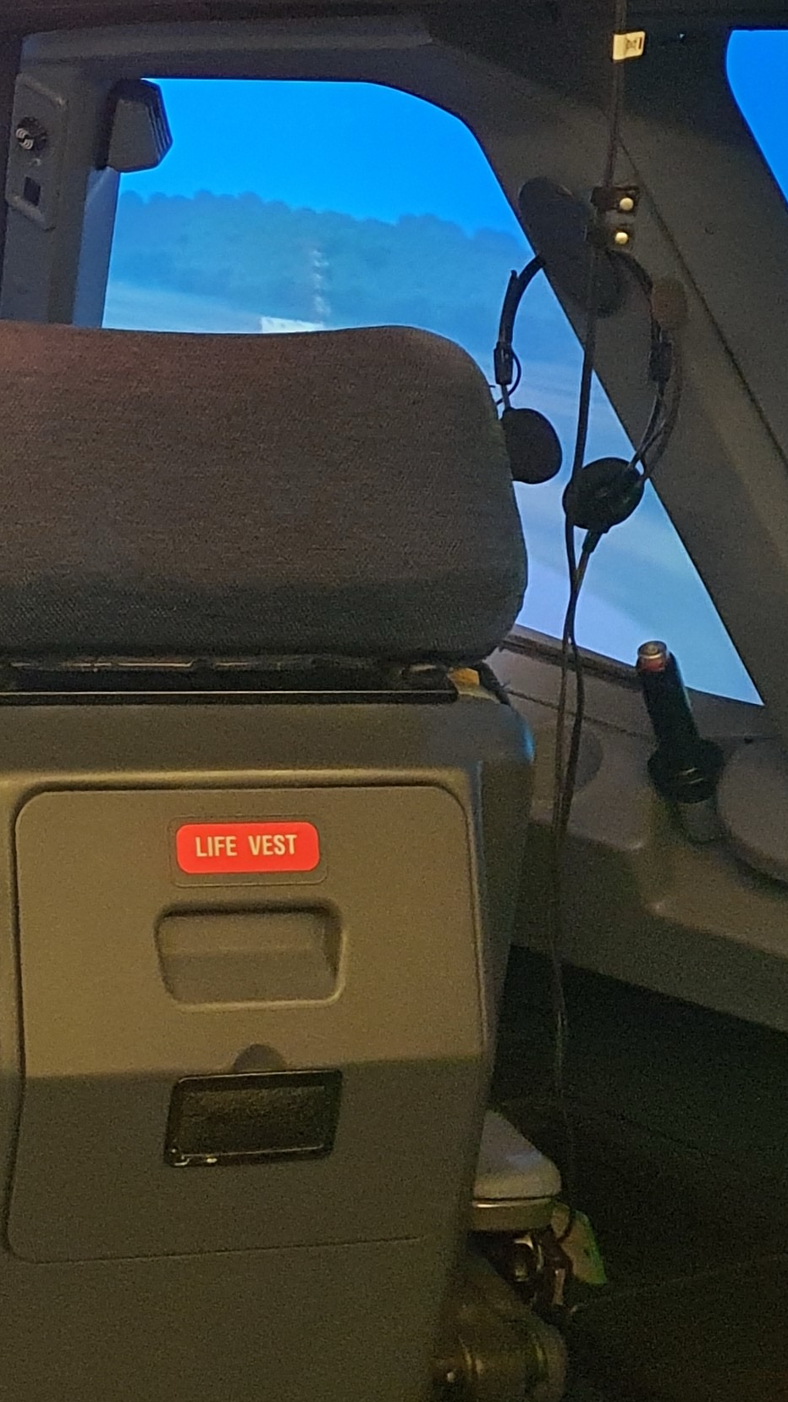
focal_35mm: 69
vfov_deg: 30.4
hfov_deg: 16.6
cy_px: 501
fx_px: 2563
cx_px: -211
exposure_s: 1/50
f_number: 1.5
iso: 800
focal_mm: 4.3
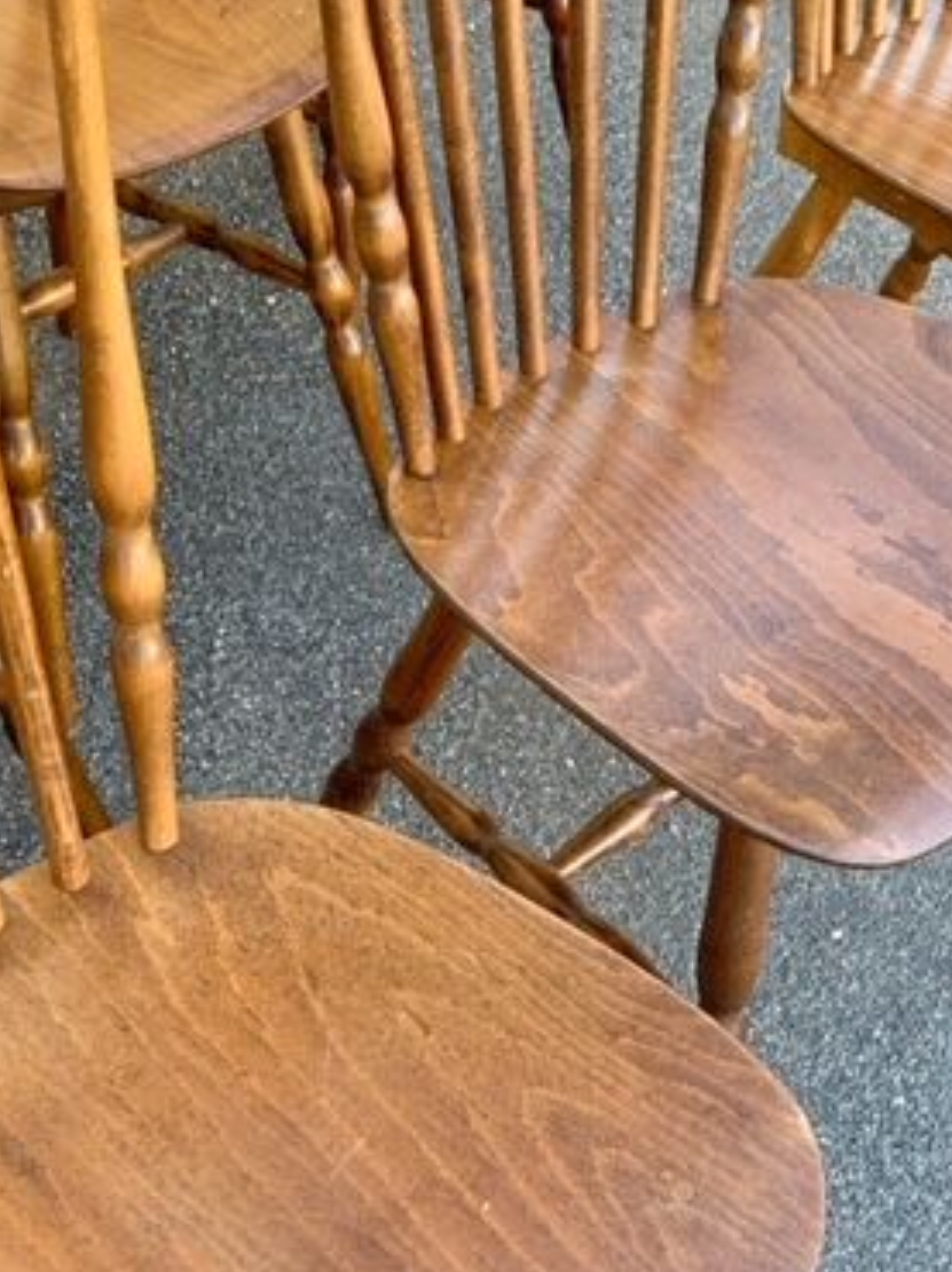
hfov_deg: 32.1
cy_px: 921
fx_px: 1652
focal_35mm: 45
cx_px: 467
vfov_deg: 41.1
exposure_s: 1/122
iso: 50
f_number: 1.8
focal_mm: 4.25
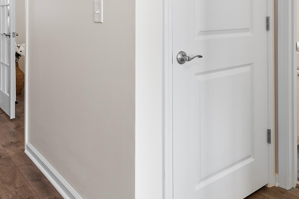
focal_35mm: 34
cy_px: 18
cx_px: 129
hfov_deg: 55.6
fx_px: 282
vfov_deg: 36.4
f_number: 8
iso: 100
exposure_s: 1/2.5
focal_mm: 10
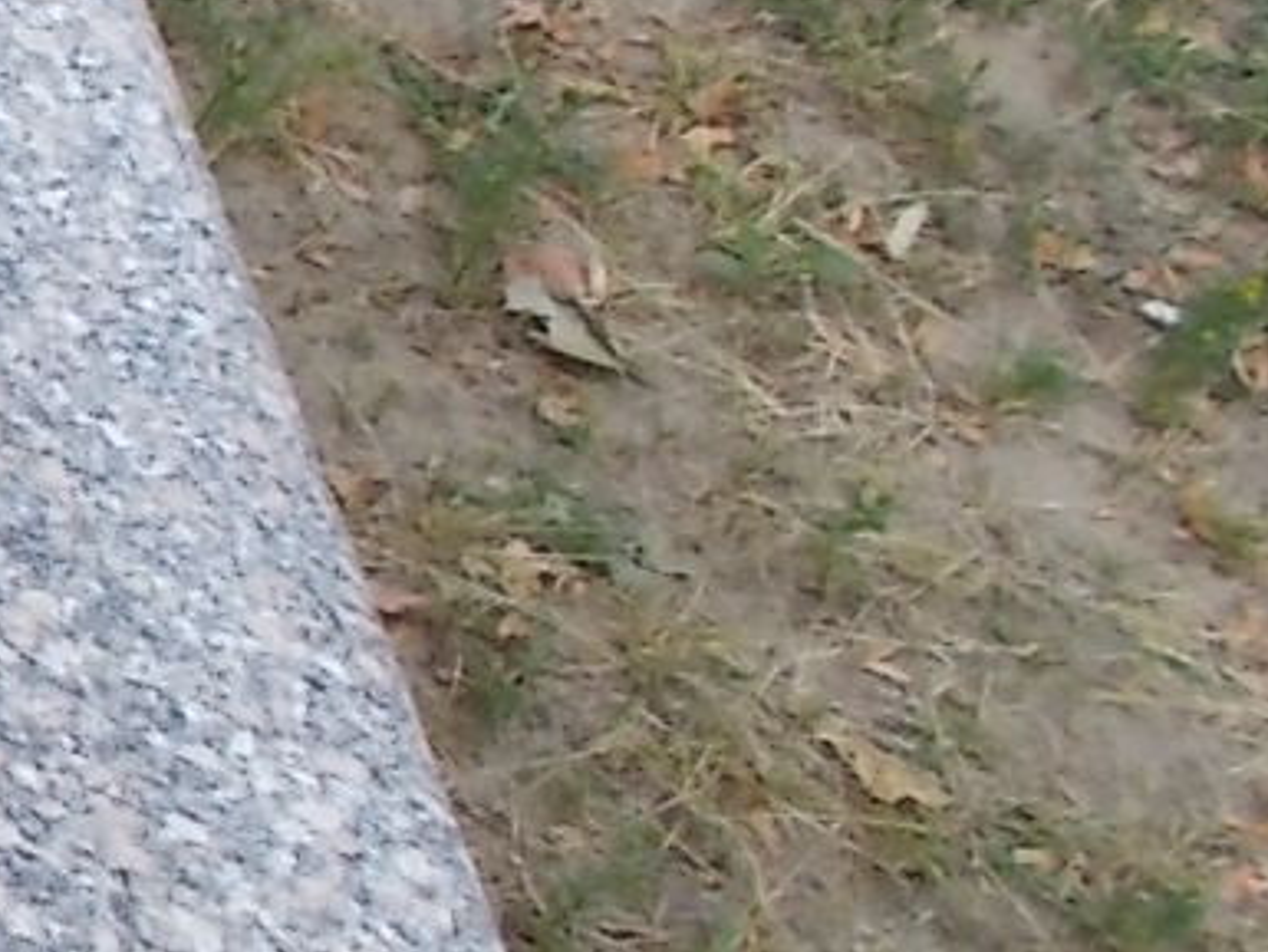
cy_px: 270
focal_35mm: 108
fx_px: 3957
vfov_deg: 13.7
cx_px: -1308
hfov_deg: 14.8
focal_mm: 4.6
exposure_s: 1/500
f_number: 3.2
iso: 80
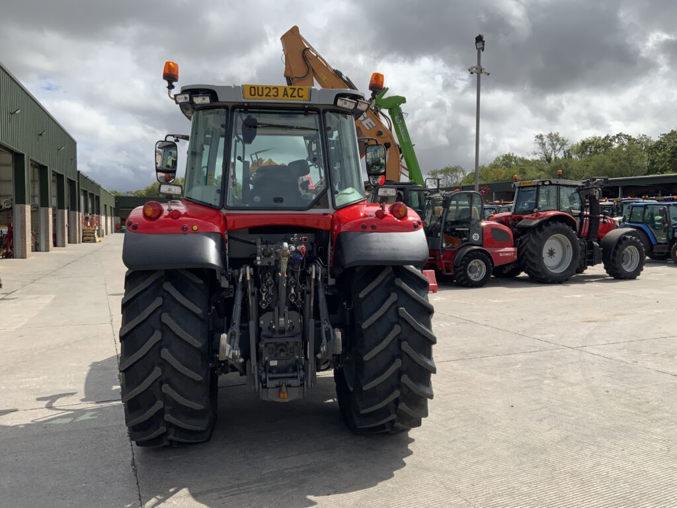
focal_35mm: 29
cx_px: 338
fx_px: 567
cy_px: 254
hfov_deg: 61.7
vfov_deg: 48.2
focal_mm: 3
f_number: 1.8
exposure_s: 1/2959
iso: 20
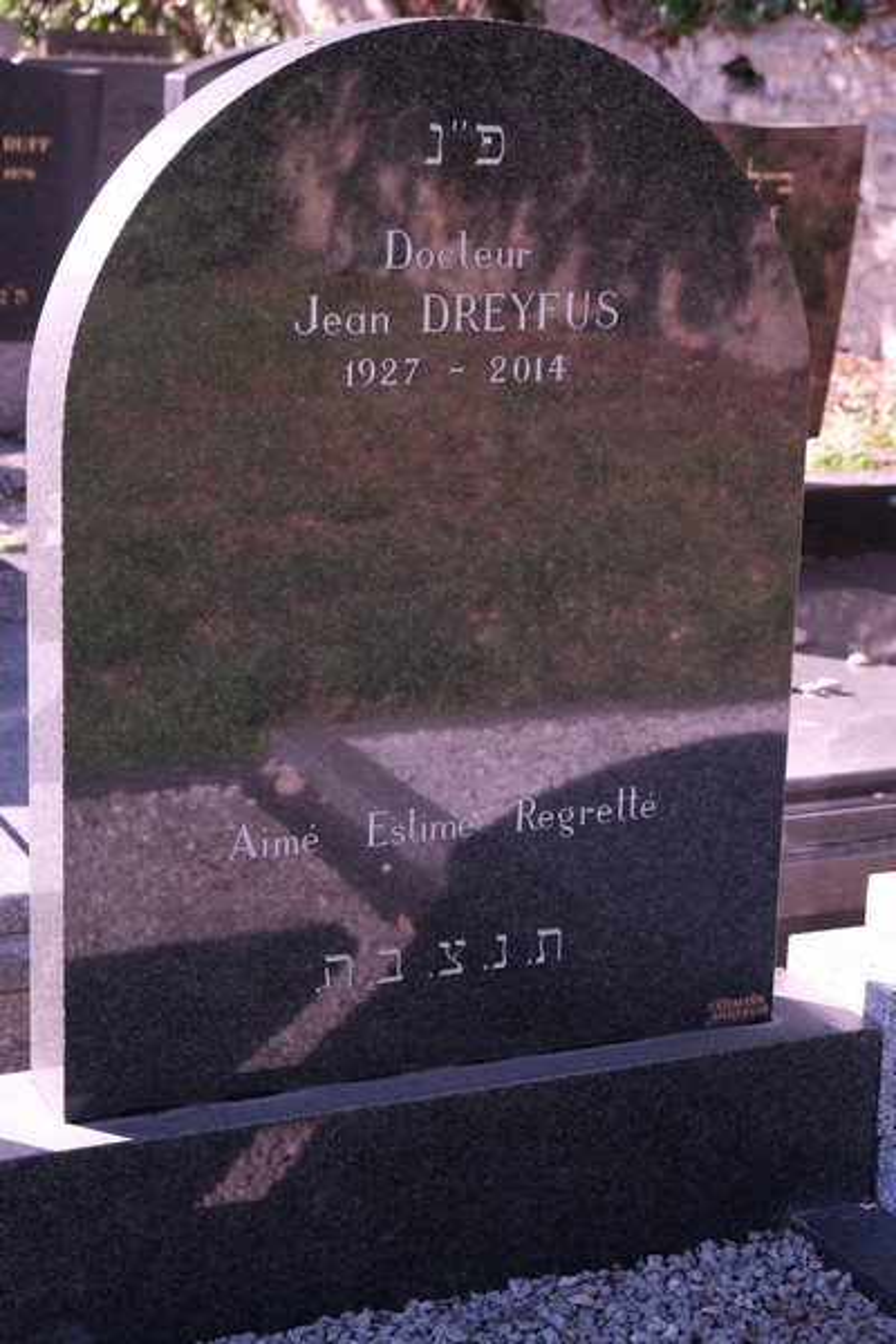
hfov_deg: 21.2
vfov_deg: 31.4
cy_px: 672
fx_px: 2389
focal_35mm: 64
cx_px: 448
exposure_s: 1/105
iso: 160
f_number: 5.6
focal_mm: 42.5
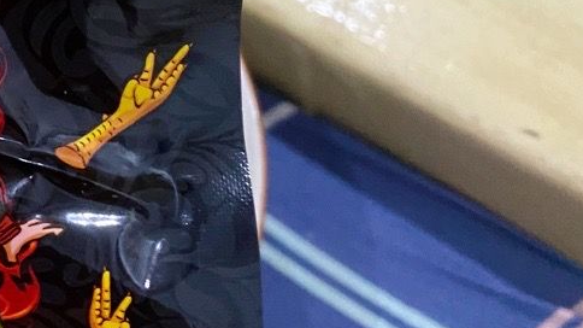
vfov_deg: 15.8
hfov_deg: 28.2
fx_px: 1113
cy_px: -107
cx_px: 54
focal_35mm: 72
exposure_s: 1/50
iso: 400
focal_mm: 4.25
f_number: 1.8
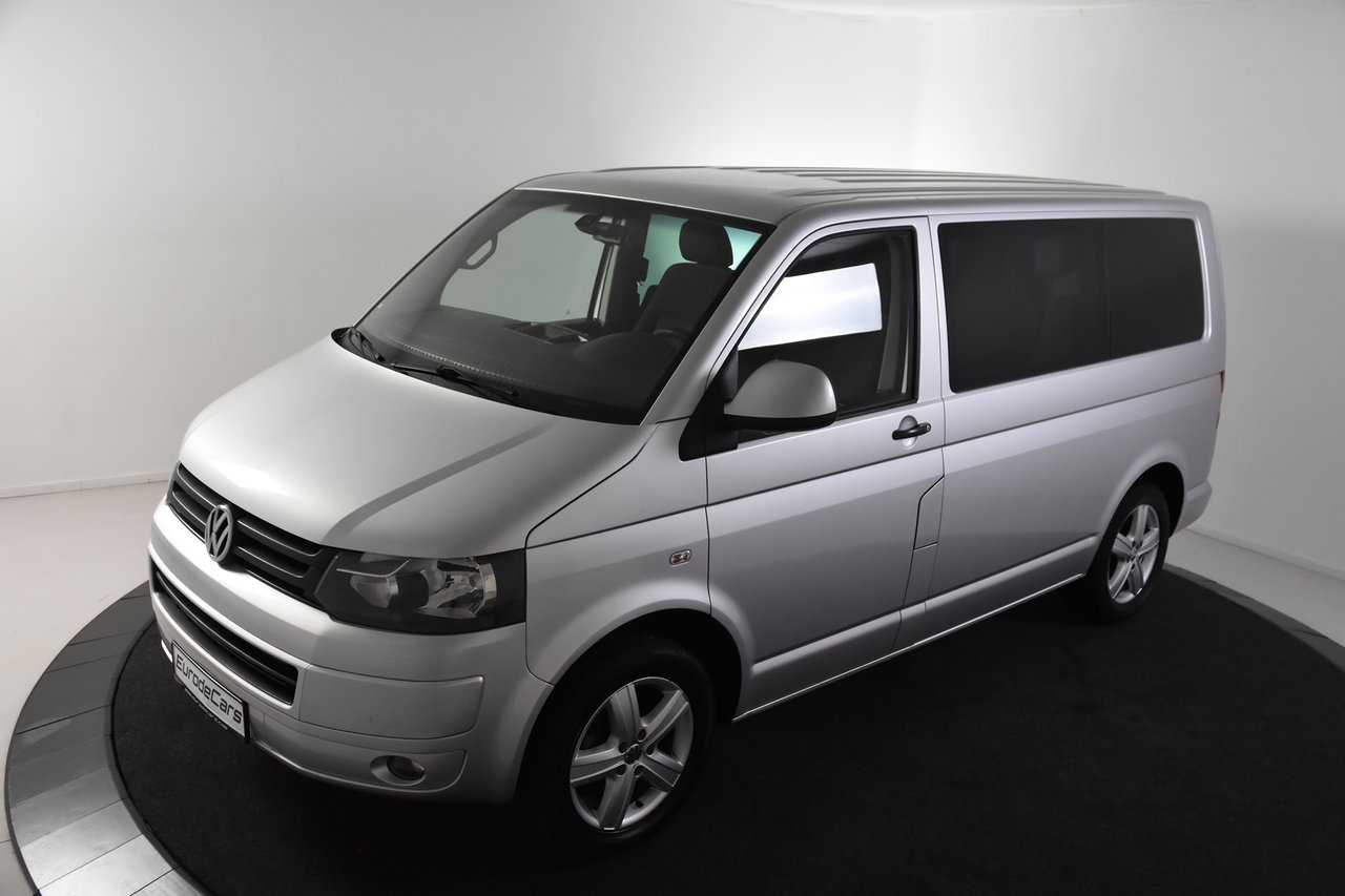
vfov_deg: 40.0
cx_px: 672
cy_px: 448
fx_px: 1233
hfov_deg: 57.2
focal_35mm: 33
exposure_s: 1/125
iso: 1600
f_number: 5.6
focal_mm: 22
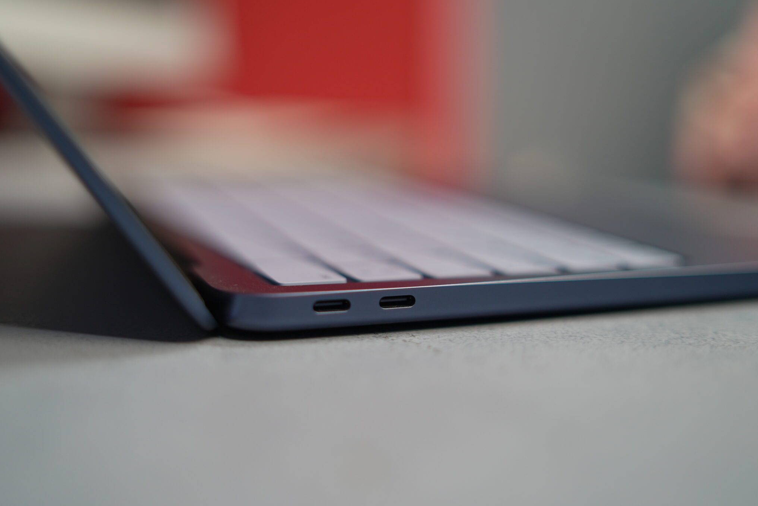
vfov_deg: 30.5
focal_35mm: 44
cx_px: 364
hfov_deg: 44.5
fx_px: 927
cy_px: 271
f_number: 1.4
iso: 320
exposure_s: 1/100
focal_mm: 35
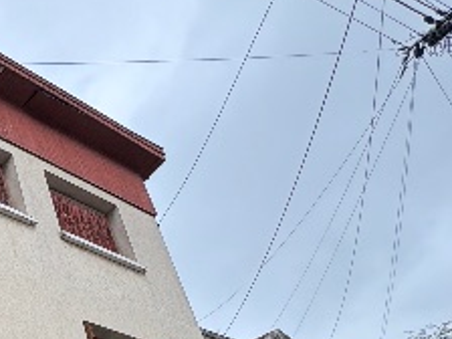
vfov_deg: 31.2
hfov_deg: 32.4
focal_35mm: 40
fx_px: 522
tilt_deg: +25.8
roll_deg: +2.1
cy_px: 389
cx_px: -161
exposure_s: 1/239
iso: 40
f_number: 2.2
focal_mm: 2.22
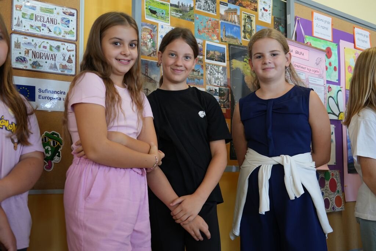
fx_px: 470
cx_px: 188
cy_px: 126
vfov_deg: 29.9
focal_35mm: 45
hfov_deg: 43.6
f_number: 4.5
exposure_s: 1/50
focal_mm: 45
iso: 1000
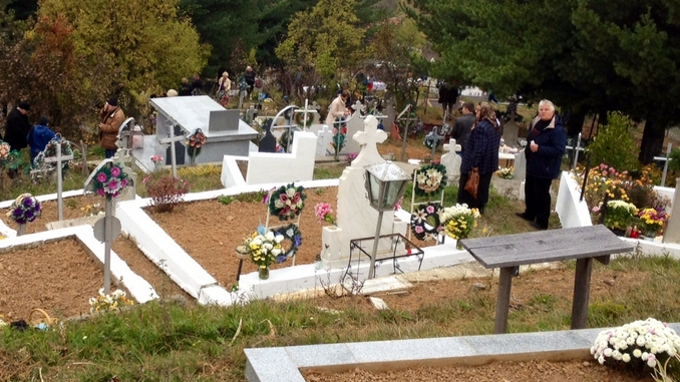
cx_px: 286
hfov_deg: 45.3
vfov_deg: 26.3
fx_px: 811
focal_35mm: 45
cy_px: 108
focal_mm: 4.28
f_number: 2.4
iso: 50
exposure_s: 1/142
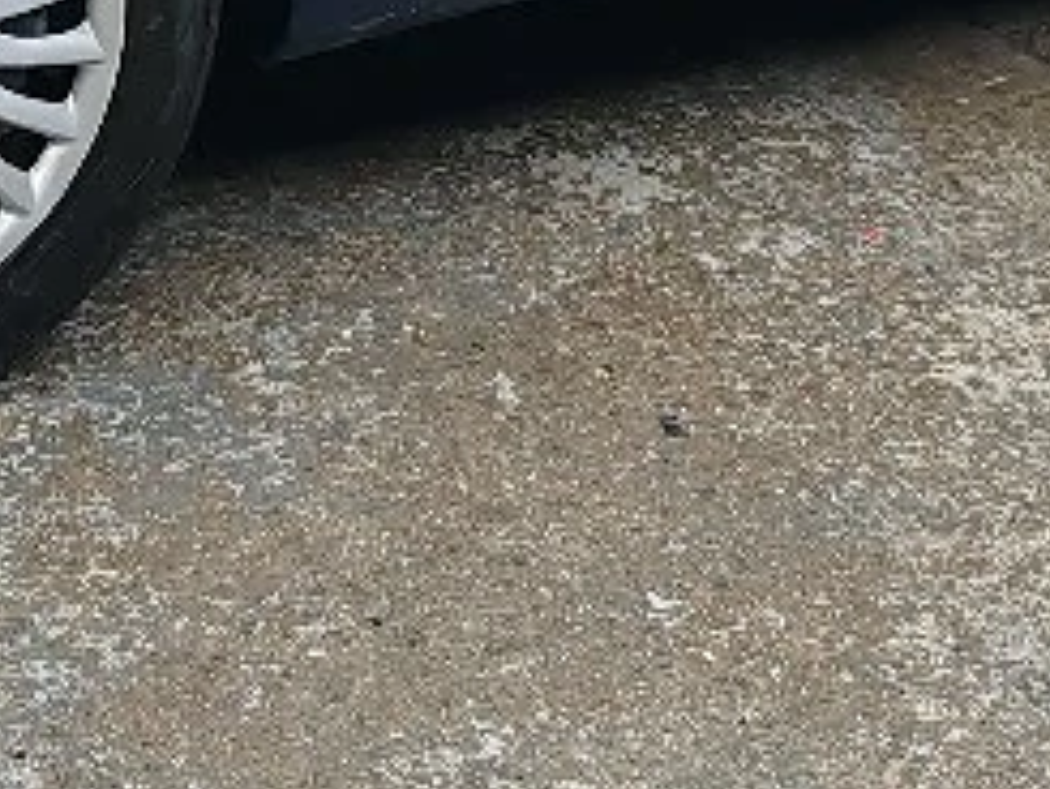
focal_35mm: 110
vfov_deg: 12.7
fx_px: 3338
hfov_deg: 17.9
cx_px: 403
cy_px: -463
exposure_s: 1/161
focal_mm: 6.12
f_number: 1.9
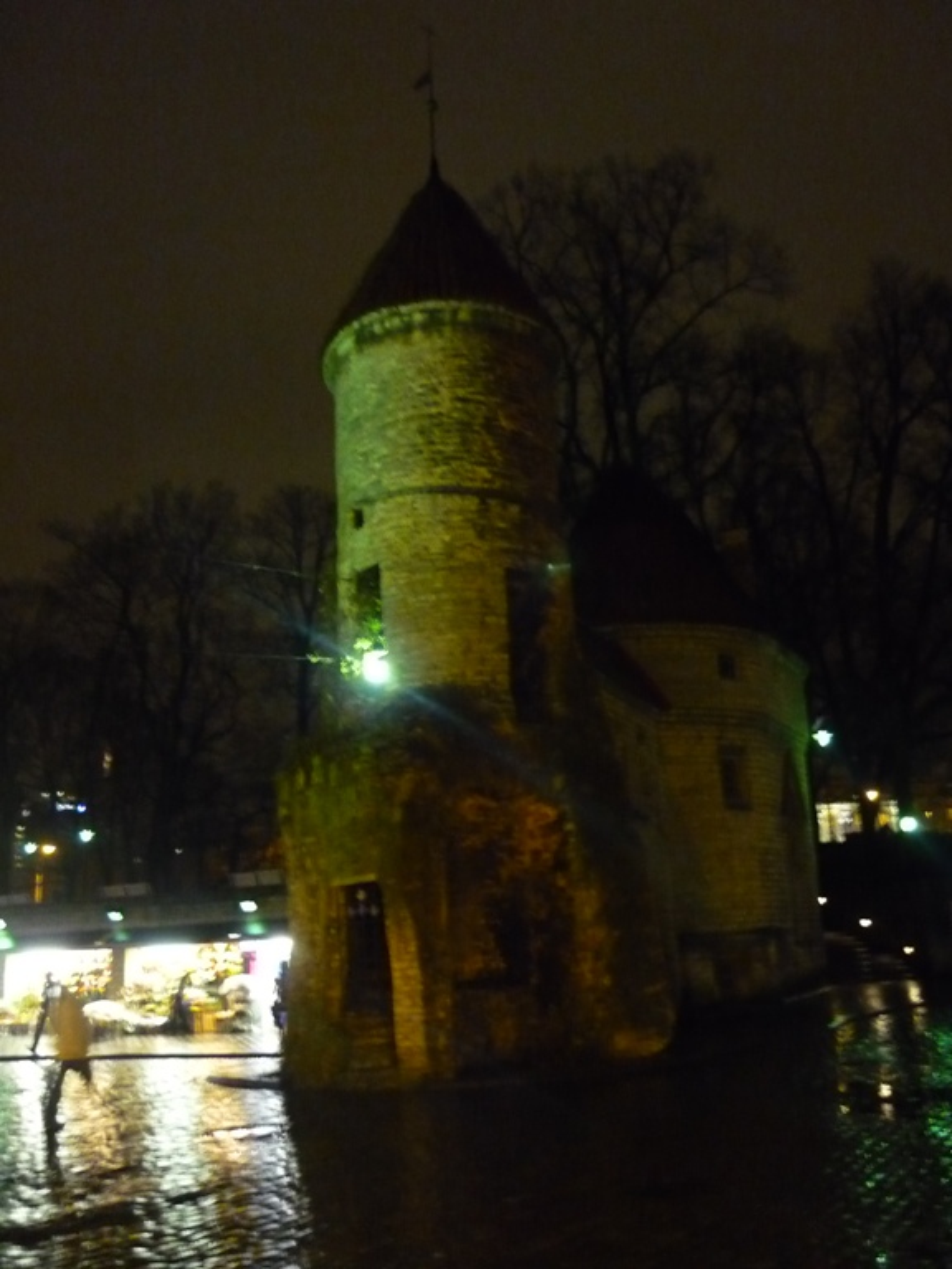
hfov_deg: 42.9
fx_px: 1210
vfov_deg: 55.4
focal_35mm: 33
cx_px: 476
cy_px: 634
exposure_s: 1/8
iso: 800
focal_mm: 5.5
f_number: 2.8
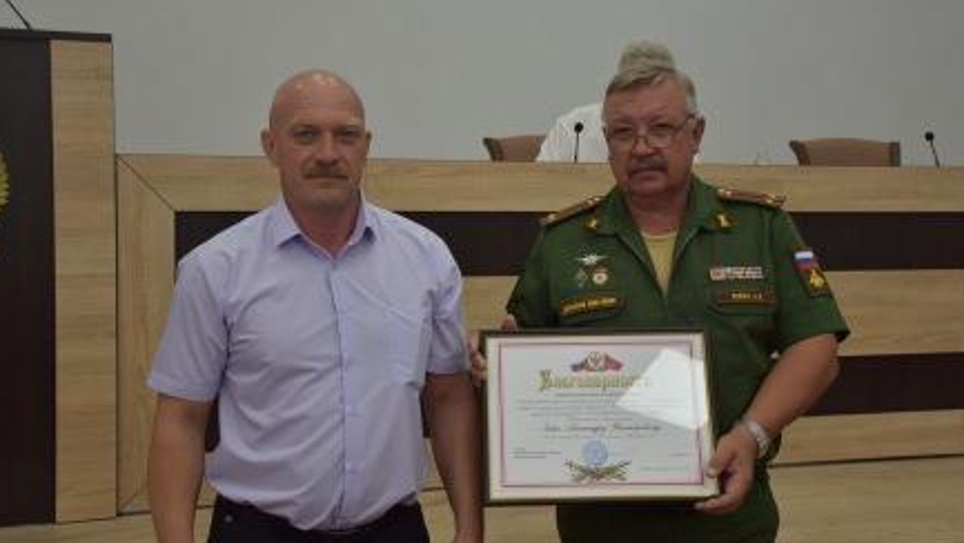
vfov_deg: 23.1
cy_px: 257
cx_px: 490
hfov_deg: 39.8
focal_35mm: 52
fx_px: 1330
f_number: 4.2
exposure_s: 1/250
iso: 400
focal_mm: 32
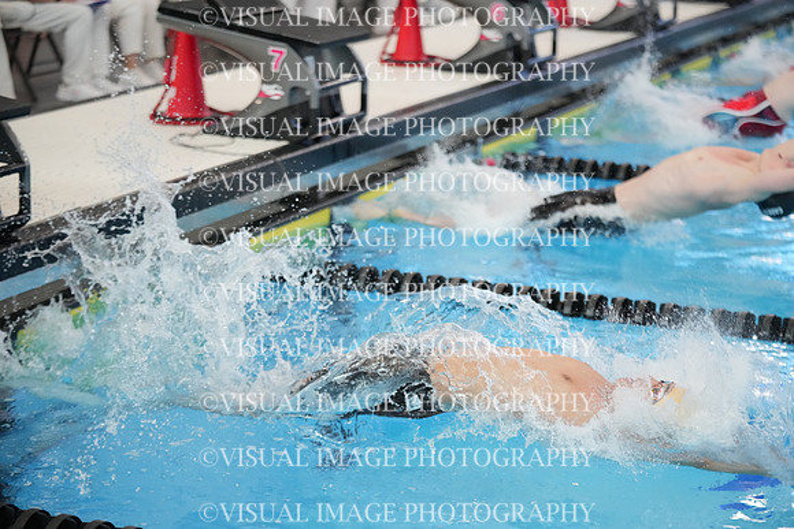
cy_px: 264
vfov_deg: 16.5
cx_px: 397
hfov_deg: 24.5
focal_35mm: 83
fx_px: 1831
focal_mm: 83
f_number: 2.8
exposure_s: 1/2000
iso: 5000
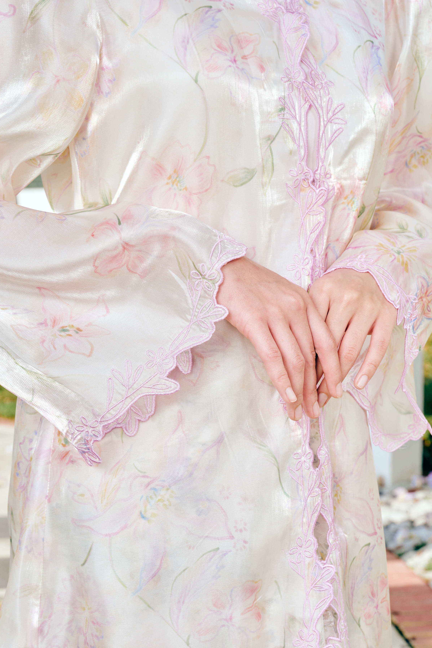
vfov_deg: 28.4
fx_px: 1278
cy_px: 367
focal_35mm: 71
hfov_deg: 19.2
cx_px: 225
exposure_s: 1/125
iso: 125
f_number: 10
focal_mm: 62
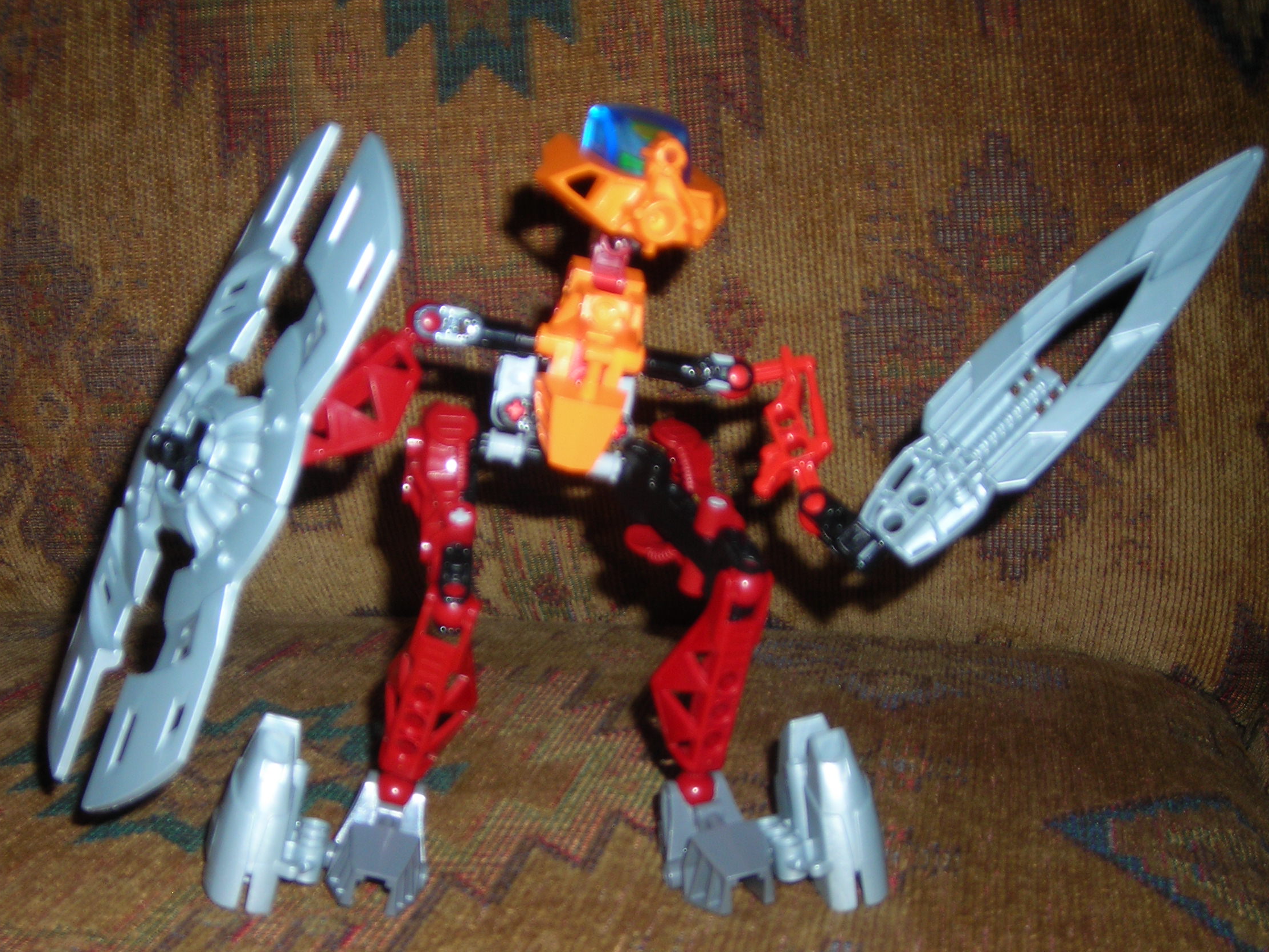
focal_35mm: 64
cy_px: 535
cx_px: 566
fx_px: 2346
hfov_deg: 30.2
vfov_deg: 22.9
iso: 50
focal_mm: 9.1
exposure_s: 1/60.1
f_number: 3.6
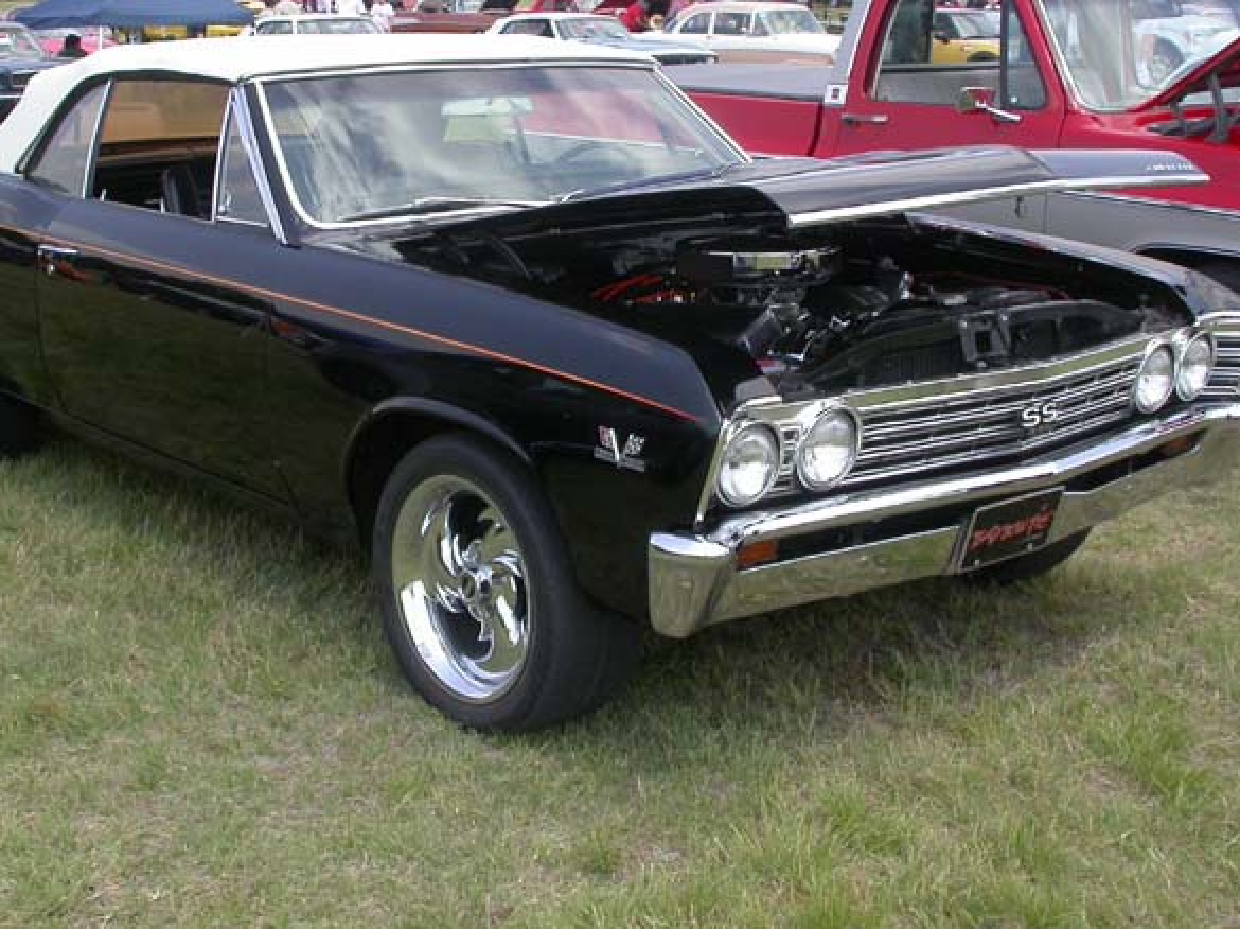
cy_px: 331
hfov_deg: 36.8
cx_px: 560
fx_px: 1862
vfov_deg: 27.9
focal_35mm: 52
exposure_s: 1/232
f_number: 6
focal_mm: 7.85
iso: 100
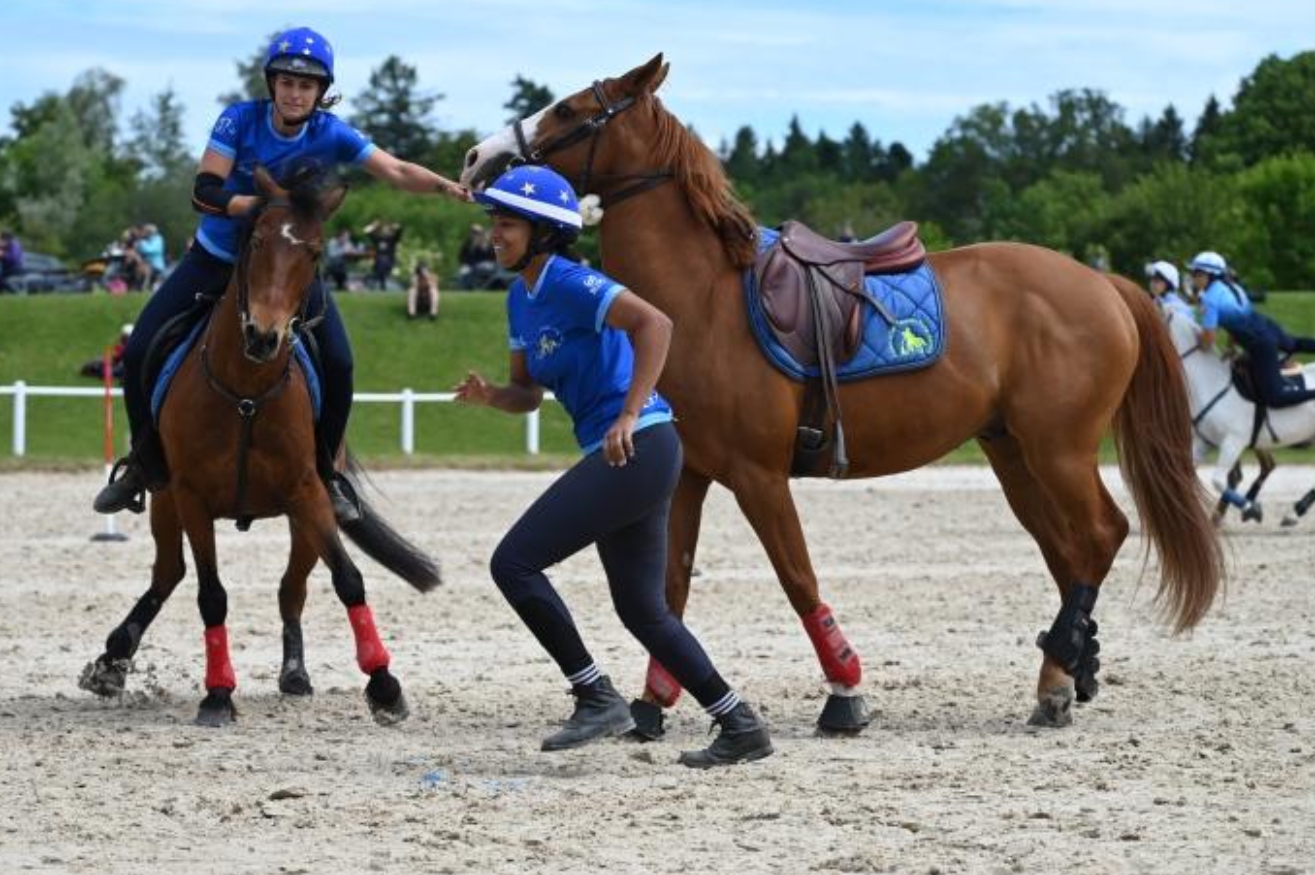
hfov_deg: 17.4
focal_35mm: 118
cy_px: 365
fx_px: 4307
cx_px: 562
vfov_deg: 11.6
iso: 280
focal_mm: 100
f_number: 5.6
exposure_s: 1/1250
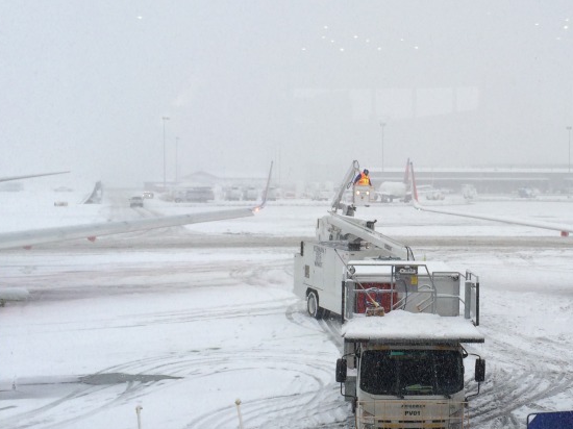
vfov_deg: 27.0
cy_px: 199
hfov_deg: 34.7
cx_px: 443
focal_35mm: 54
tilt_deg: -2.3
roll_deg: +0.6
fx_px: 893
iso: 50
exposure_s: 1/120
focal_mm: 4.15
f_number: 2.2
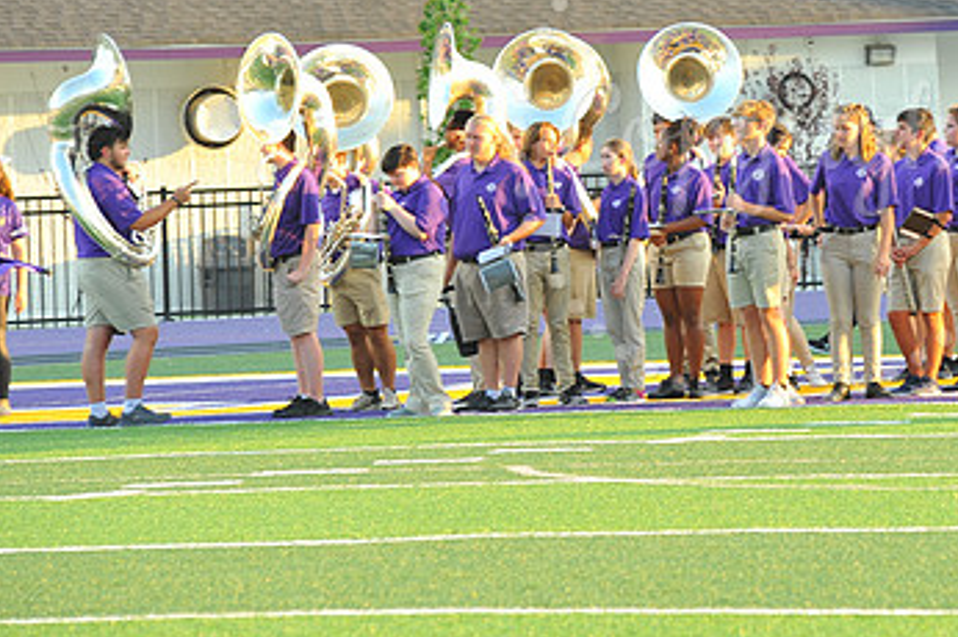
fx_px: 8906
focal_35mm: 335
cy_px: 141
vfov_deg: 4.1
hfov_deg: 6.2
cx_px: 775
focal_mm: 200
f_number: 7.1
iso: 320
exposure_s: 1/80
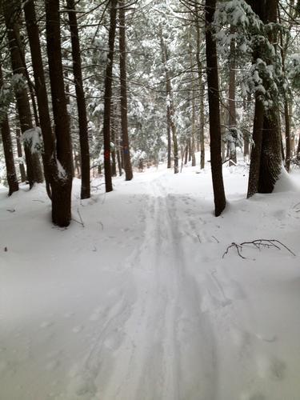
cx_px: 150
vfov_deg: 52.6
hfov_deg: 40.7
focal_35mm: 35
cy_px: 200
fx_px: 404
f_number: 2.4
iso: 50
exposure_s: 1/60
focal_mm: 4.28
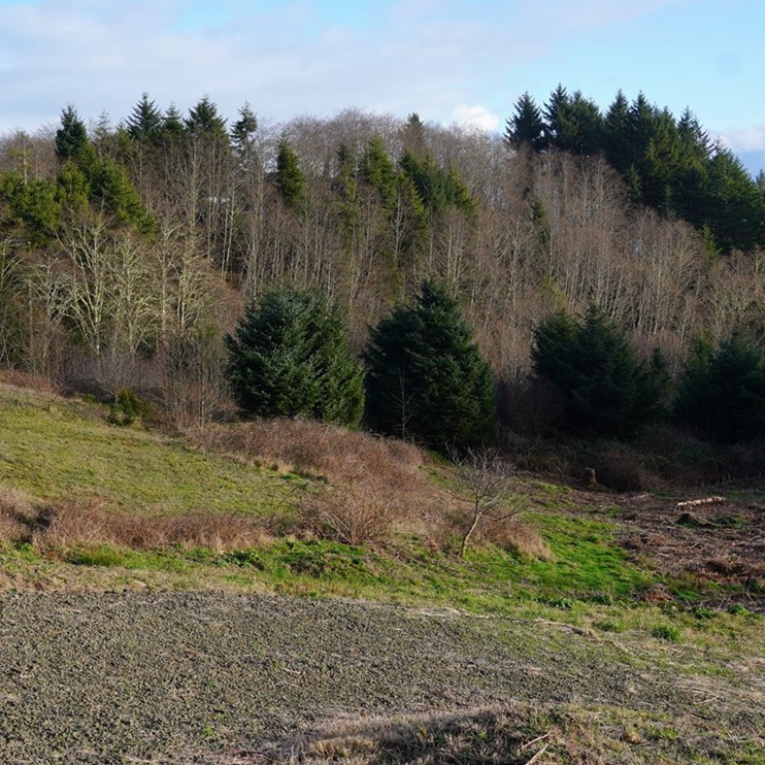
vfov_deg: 38.1
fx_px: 1100
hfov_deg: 37.5
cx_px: 202
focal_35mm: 44
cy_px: 296
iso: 100
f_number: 5
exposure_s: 1/200
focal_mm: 24
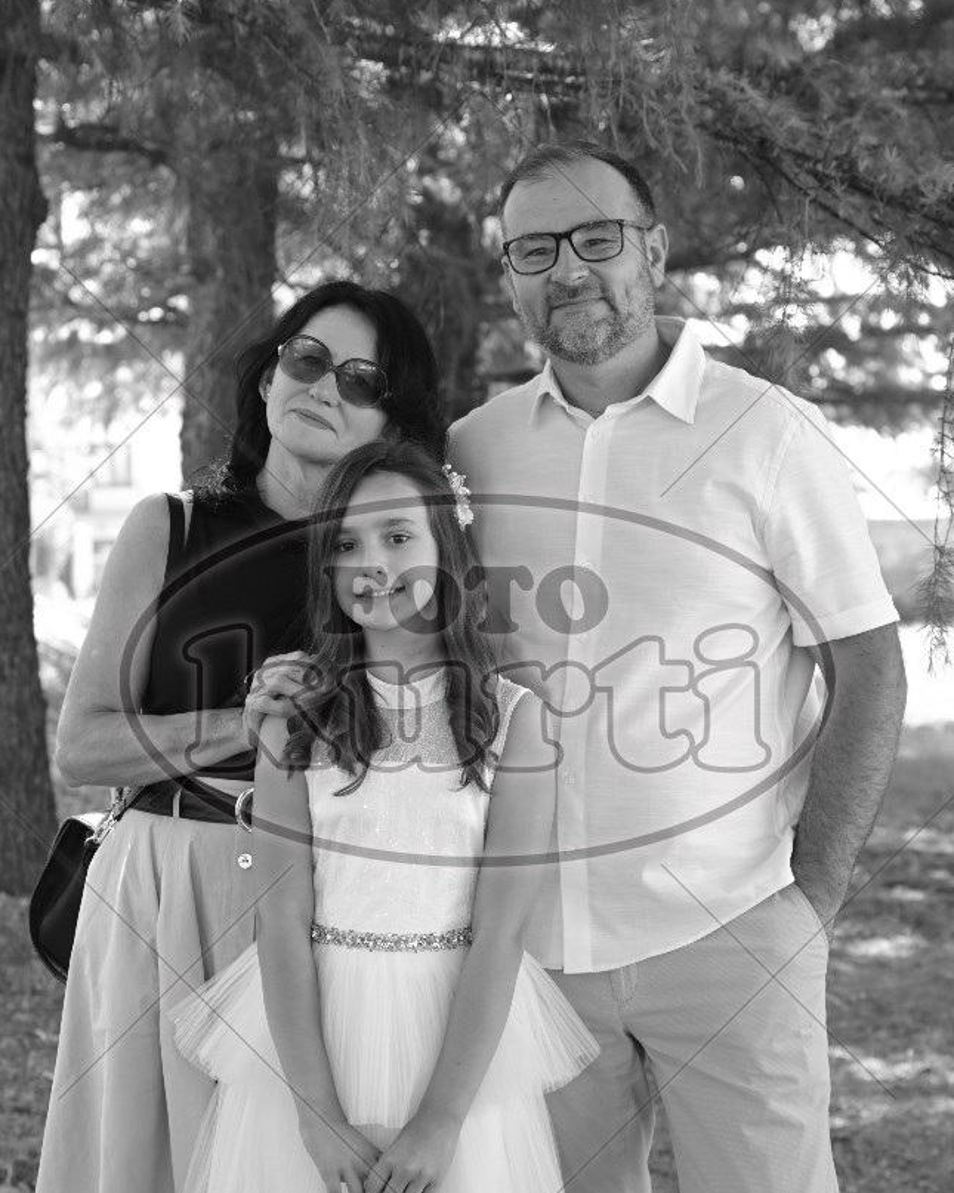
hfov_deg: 18.3
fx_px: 2964
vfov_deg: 22.7
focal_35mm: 84
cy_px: 680
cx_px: 478
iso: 640
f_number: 5.6
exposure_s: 1/160
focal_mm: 74
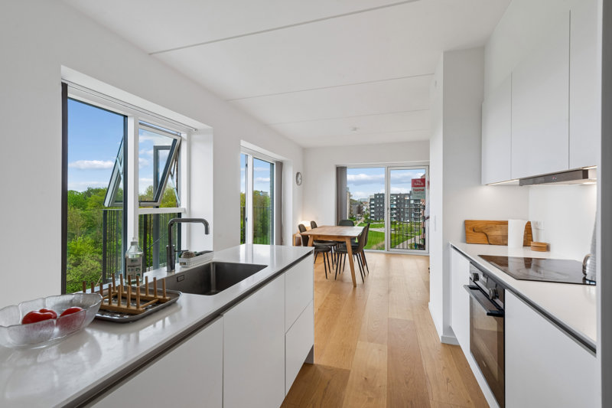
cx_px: 306
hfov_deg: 96.7
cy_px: 204
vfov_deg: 73.7
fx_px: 272
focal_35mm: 16
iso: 200
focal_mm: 16
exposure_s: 1/20
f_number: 10
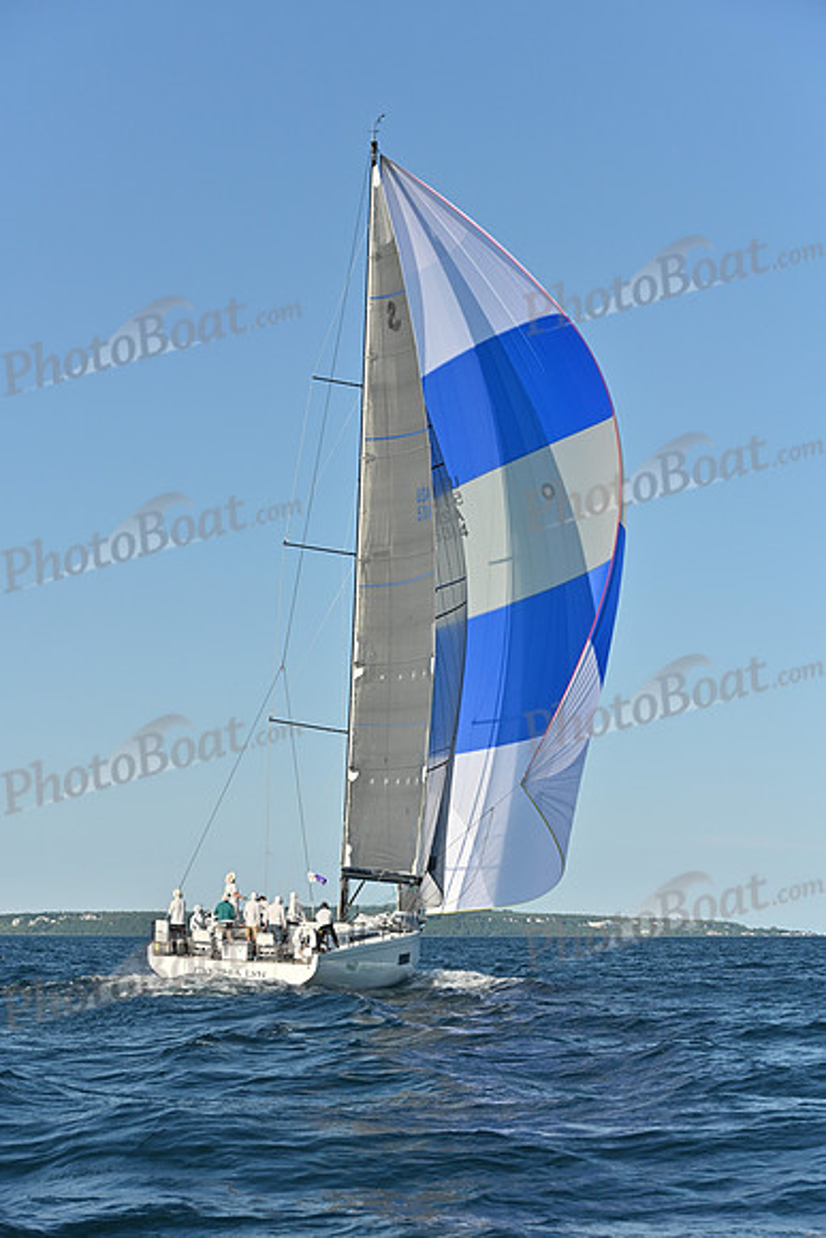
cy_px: 619
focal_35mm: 70
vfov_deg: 28.8
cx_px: 413
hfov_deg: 19.5
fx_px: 2408
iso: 320
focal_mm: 70
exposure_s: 1/2000
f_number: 6.3
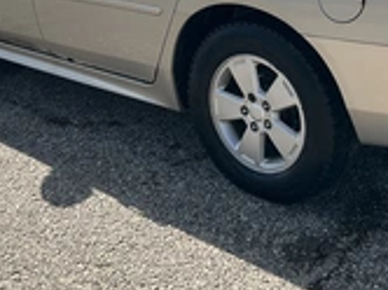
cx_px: 262
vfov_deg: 20.3
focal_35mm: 70
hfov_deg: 27.6
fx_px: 783
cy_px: 0
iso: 25
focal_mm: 3
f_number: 1.8
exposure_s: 1/1195
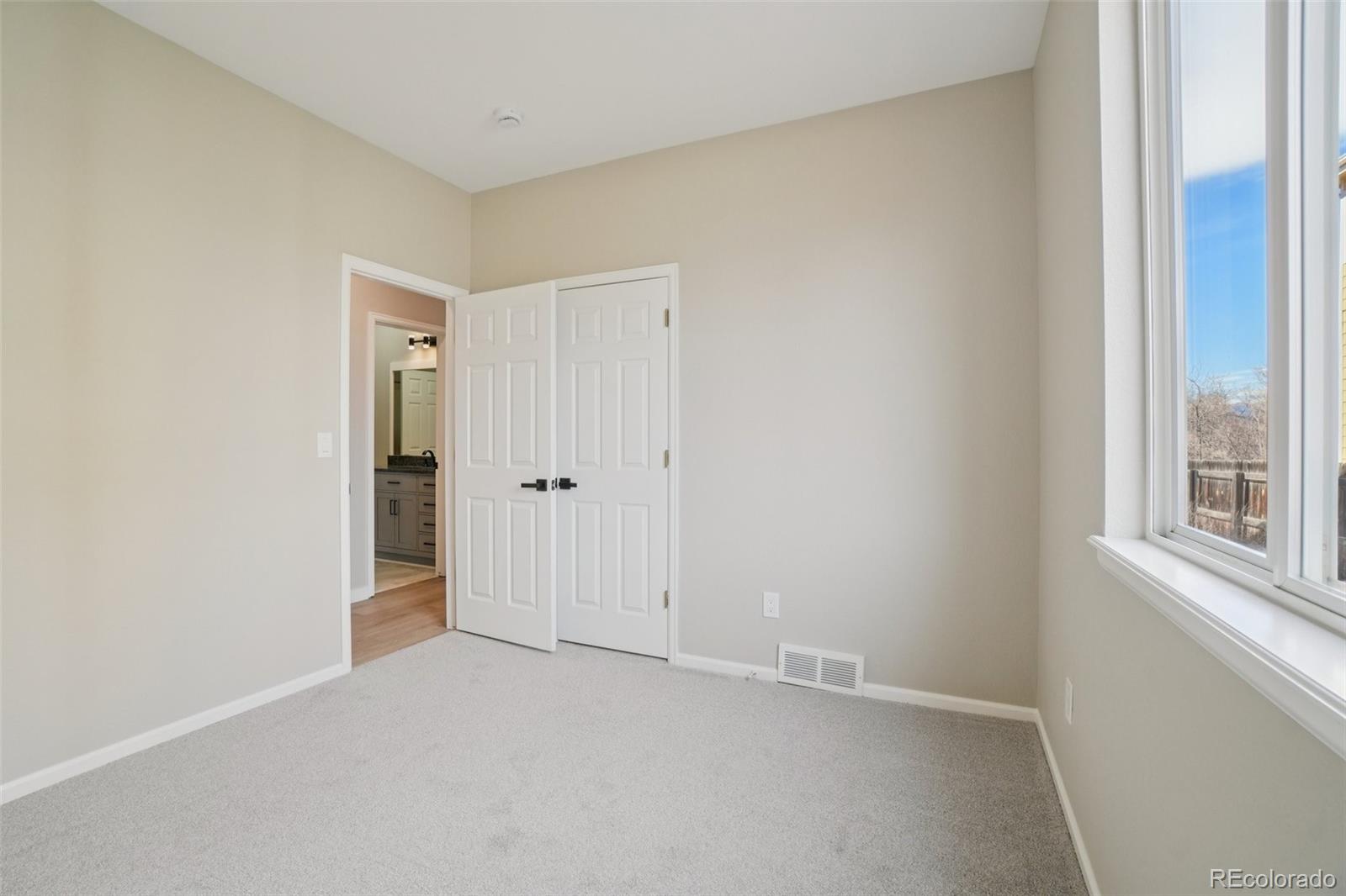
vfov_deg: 77.3
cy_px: 448
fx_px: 561
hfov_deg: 100.4
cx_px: 673
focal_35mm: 15
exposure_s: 1/60
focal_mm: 10
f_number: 8
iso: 400
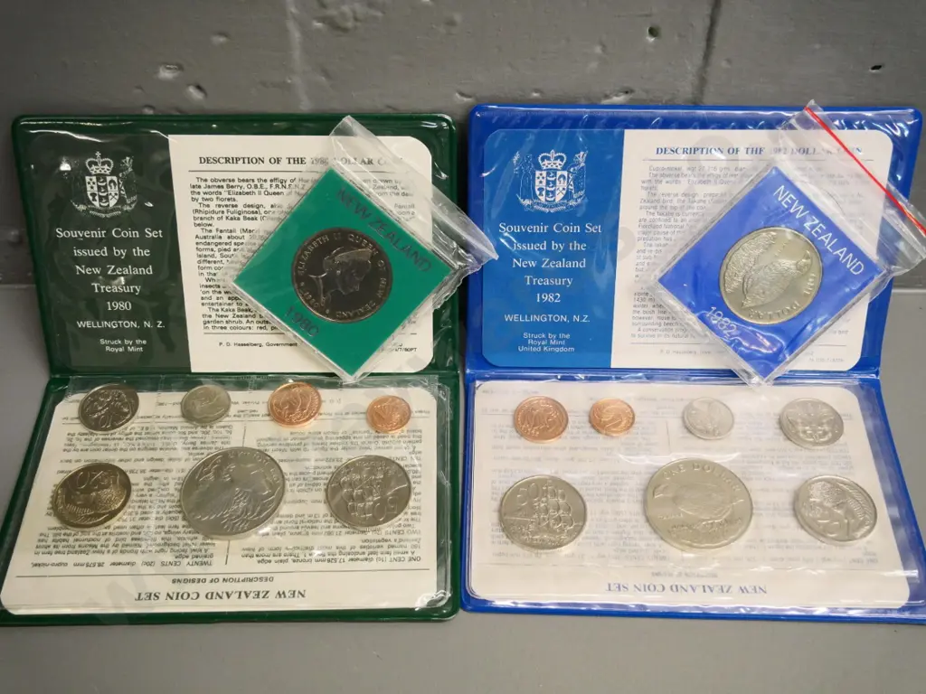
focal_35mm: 36
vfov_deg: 39.7
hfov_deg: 51.4
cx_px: 463
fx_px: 963
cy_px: 347
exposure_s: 1/250
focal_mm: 18
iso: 3200
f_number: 5
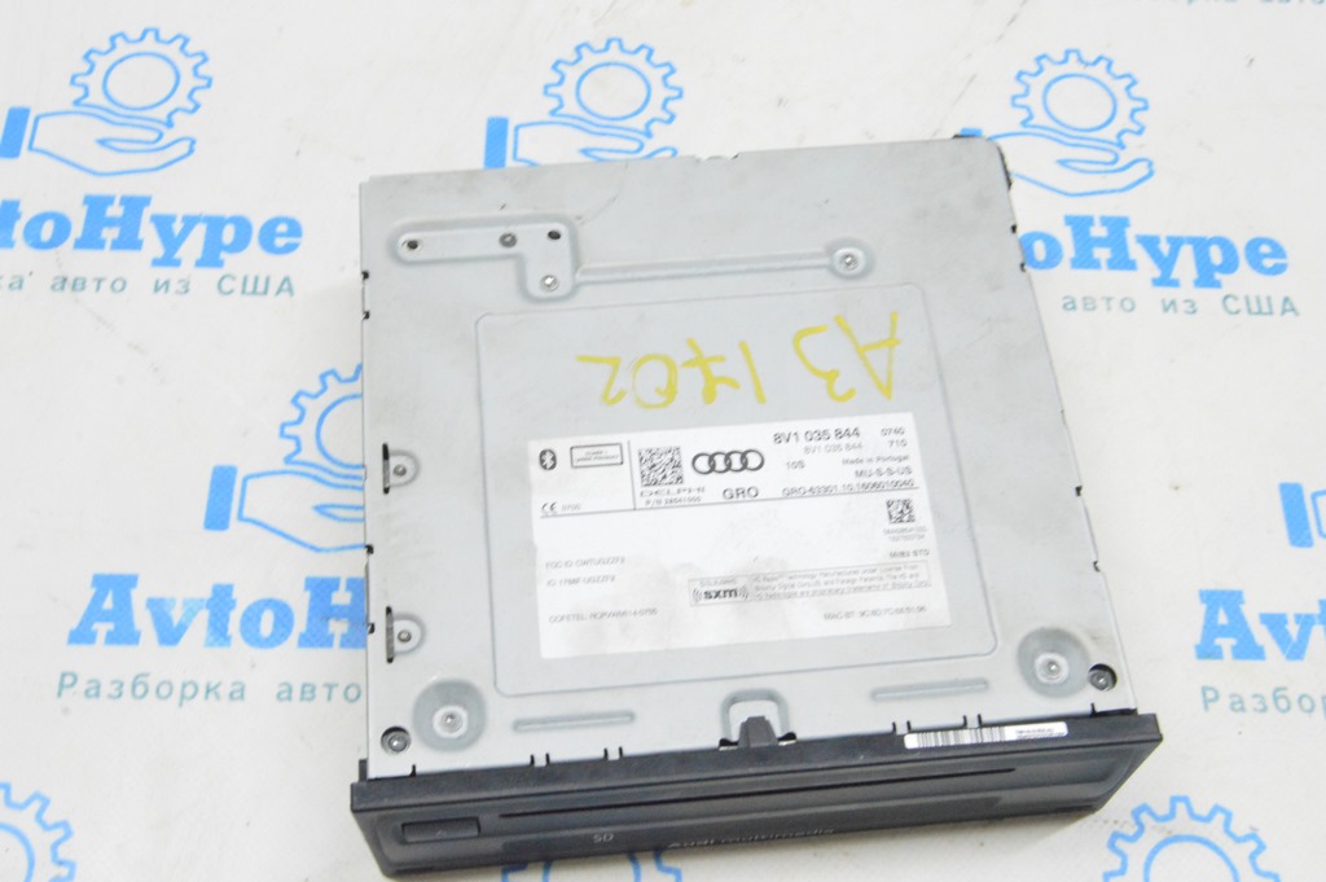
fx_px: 1656
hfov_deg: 43.6
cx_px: 663
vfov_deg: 29.8
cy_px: 441
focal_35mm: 45
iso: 6400
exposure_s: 1/15
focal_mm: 30
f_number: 20
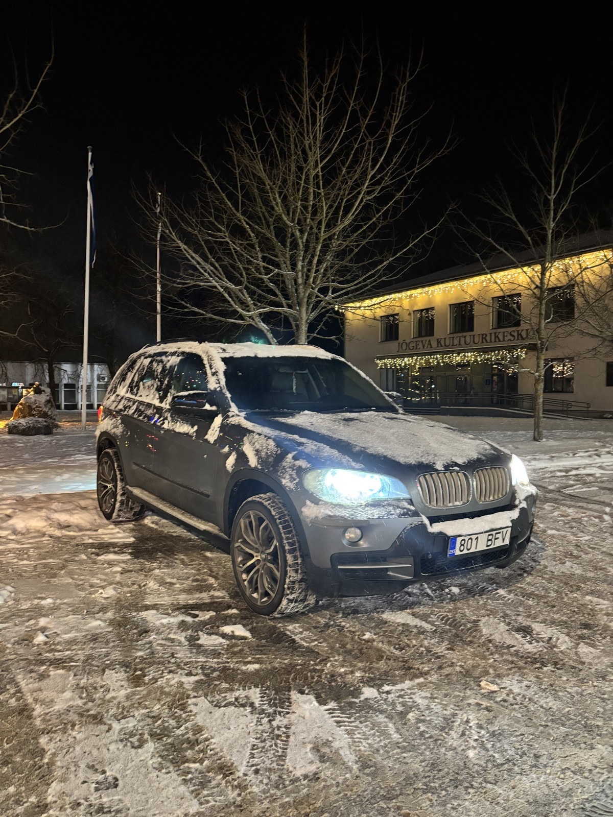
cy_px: 408
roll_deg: +0.2
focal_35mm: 26
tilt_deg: -2.6
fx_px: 614
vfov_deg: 67.3
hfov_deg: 53.1
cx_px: 306
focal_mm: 5.96
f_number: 1.6
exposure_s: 1/27
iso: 640
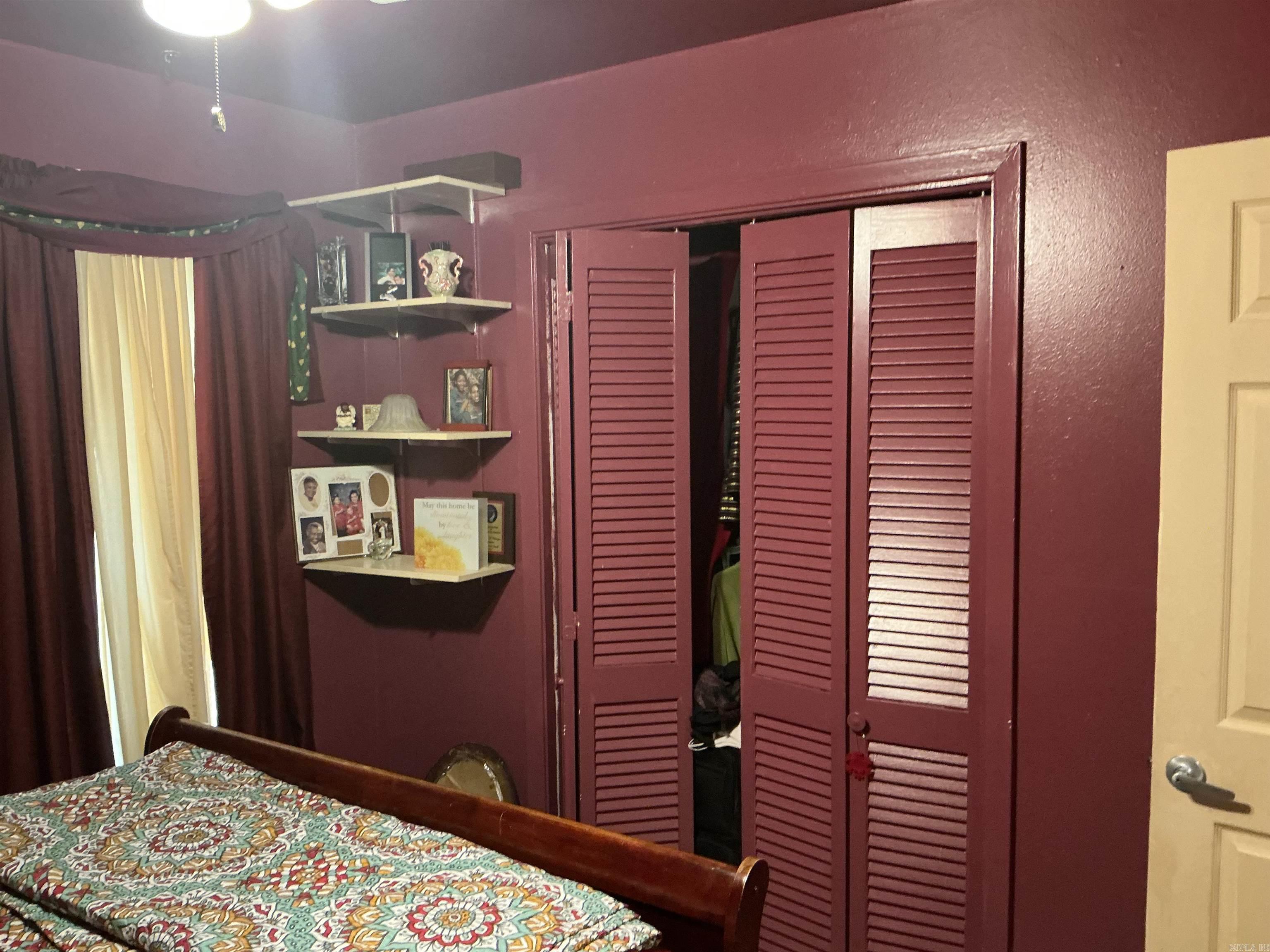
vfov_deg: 49.7
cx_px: 635
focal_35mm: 28
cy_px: 476
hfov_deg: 63.4
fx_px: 1027
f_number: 1.8
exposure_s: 1/30
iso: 320
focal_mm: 3
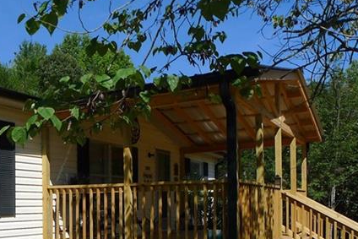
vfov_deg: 22.7
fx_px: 577
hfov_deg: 32.6
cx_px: 29
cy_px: 222
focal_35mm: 58
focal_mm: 5.1
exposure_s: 1/800
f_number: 4
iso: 80
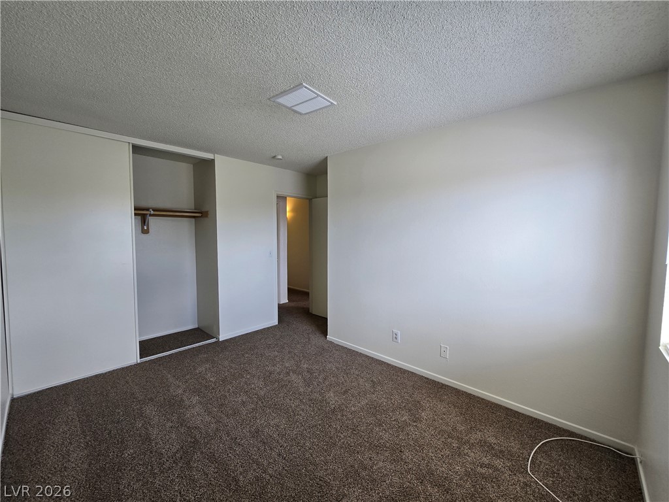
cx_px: 334
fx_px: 251
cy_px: 251
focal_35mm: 13
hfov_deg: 106.2
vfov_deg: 89.9
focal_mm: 2.2
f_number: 2.2
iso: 50
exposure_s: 1/60
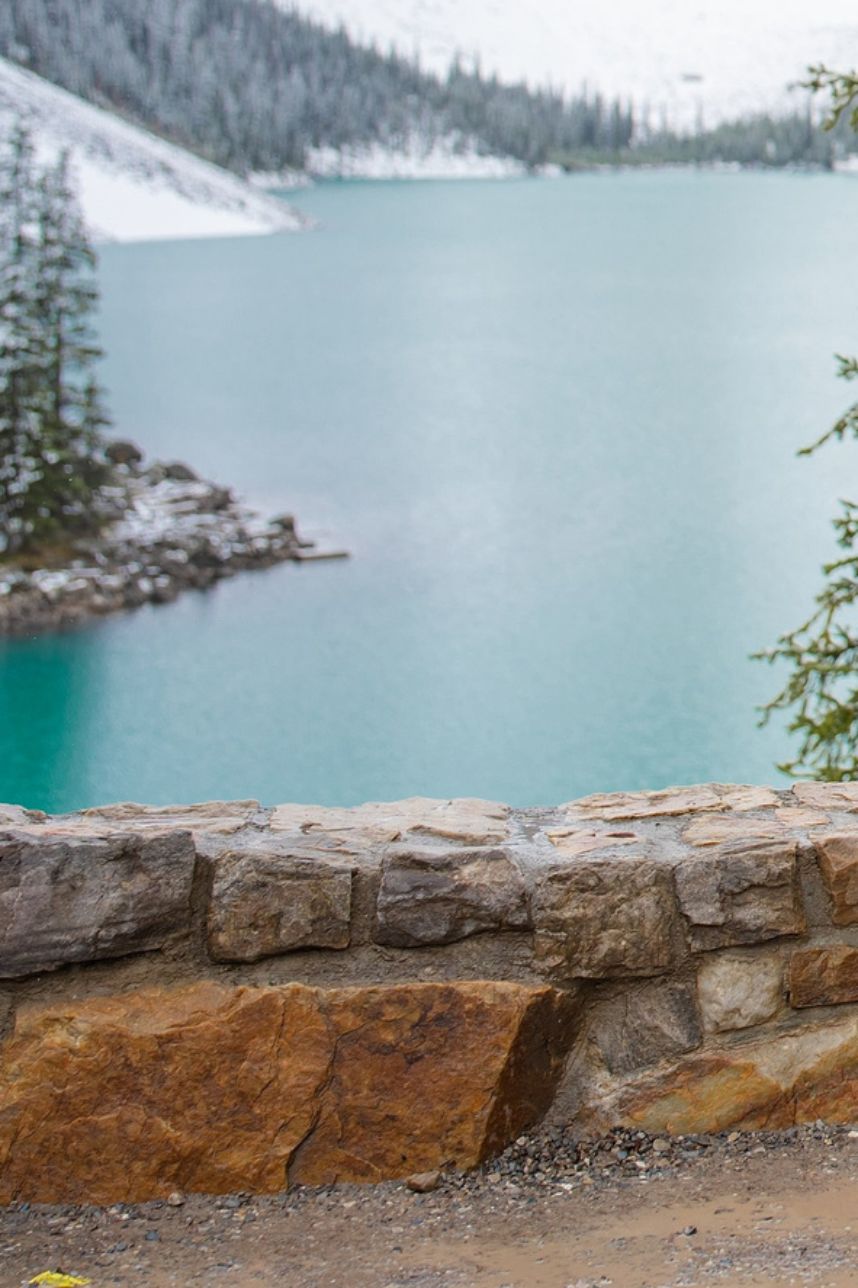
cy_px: 53
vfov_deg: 19.7
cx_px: 1793
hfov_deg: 11.9
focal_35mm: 101
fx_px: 3612
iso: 125
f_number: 3.2
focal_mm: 35
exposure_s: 1/1000
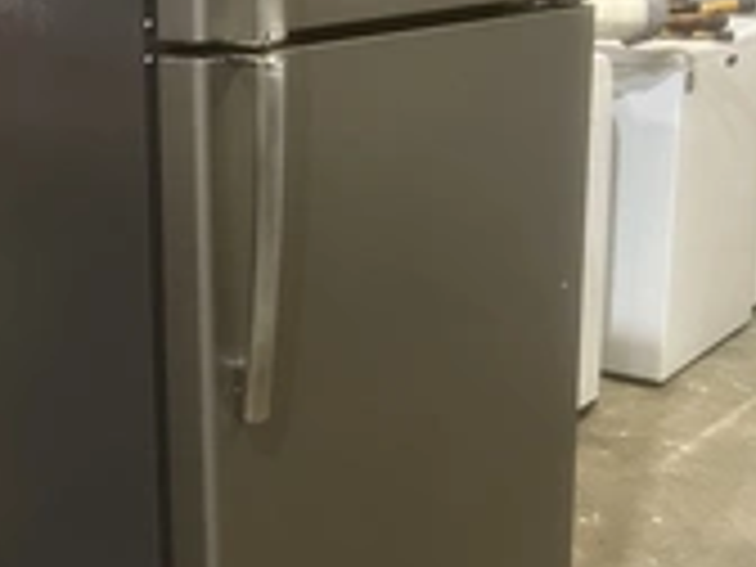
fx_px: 1354
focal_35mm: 62
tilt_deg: -12.4
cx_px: -54
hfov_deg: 28.6
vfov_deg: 23.6
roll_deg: +3.1
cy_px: 225
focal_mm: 5.1
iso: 160
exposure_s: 1/60
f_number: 1.6
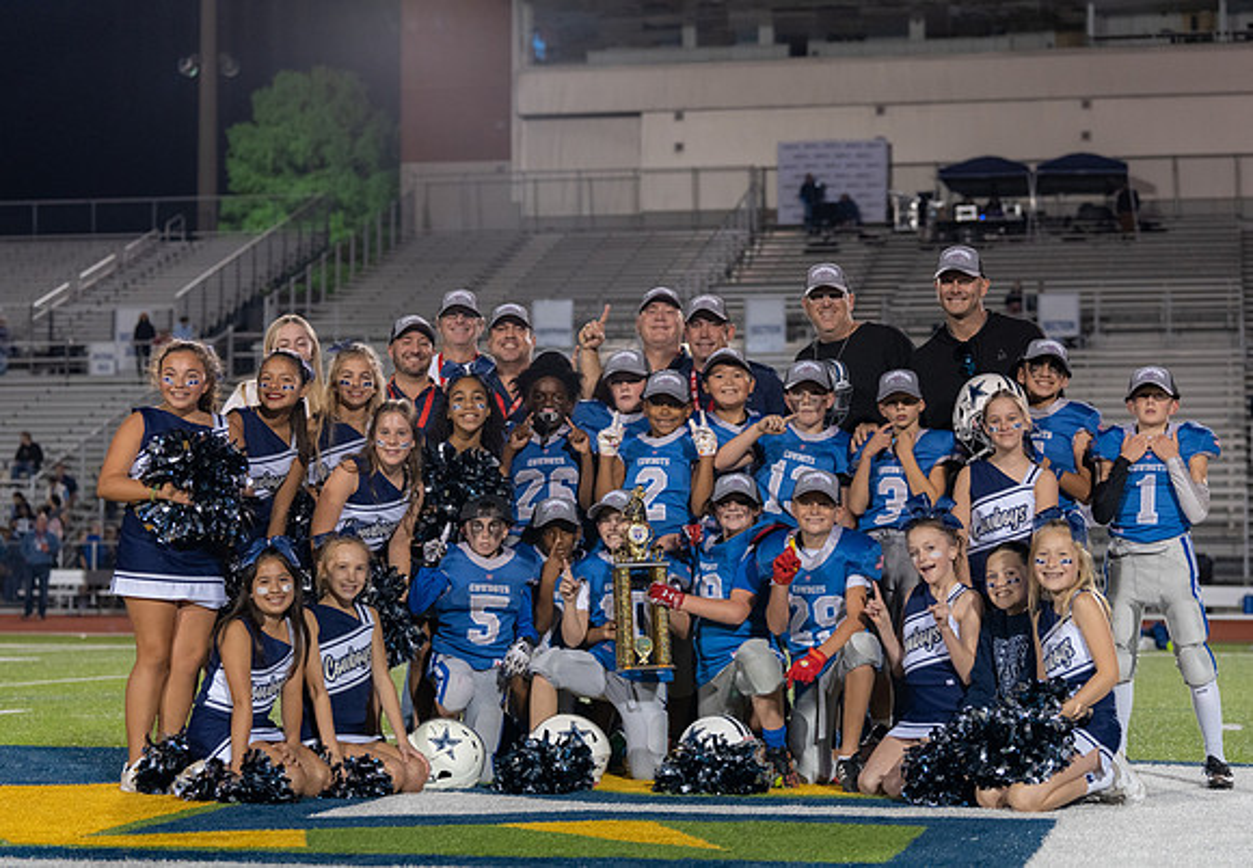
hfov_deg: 24.9
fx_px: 2836
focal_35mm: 80
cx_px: 635
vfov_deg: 17.4
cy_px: 472
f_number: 3.2
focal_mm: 70
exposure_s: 1/320
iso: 2000
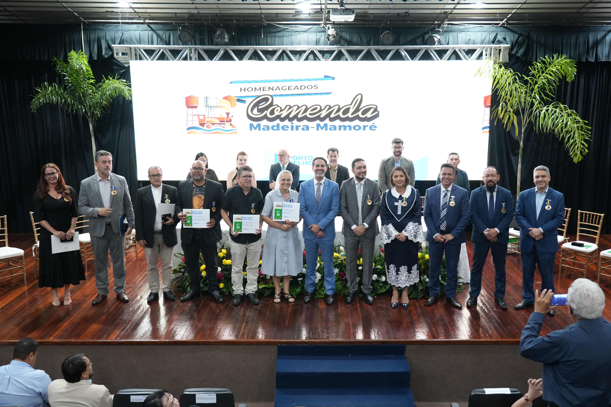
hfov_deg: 55.8
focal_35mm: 34
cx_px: 306
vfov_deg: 38.9
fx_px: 577
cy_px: 204
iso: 4000
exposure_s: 1/60
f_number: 4
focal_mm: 34
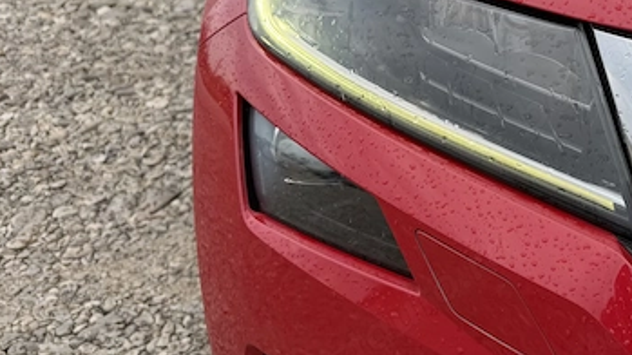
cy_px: 67
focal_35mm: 45
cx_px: 534
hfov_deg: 42.7
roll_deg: +0.3
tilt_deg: -18.4
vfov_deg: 26.0
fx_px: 754
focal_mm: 6.76
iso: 80
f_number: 1.78
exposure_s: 1/1046
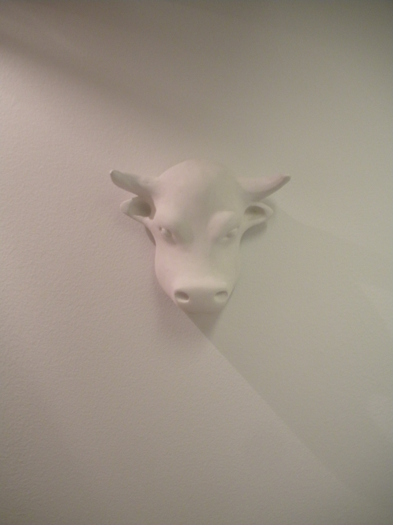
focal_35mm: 35
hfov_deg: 40.7
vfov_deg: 52.6
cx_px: 196
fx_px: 530
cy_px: 262
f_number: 3.5
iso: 400
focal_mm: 6.3
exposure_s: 1/49.6
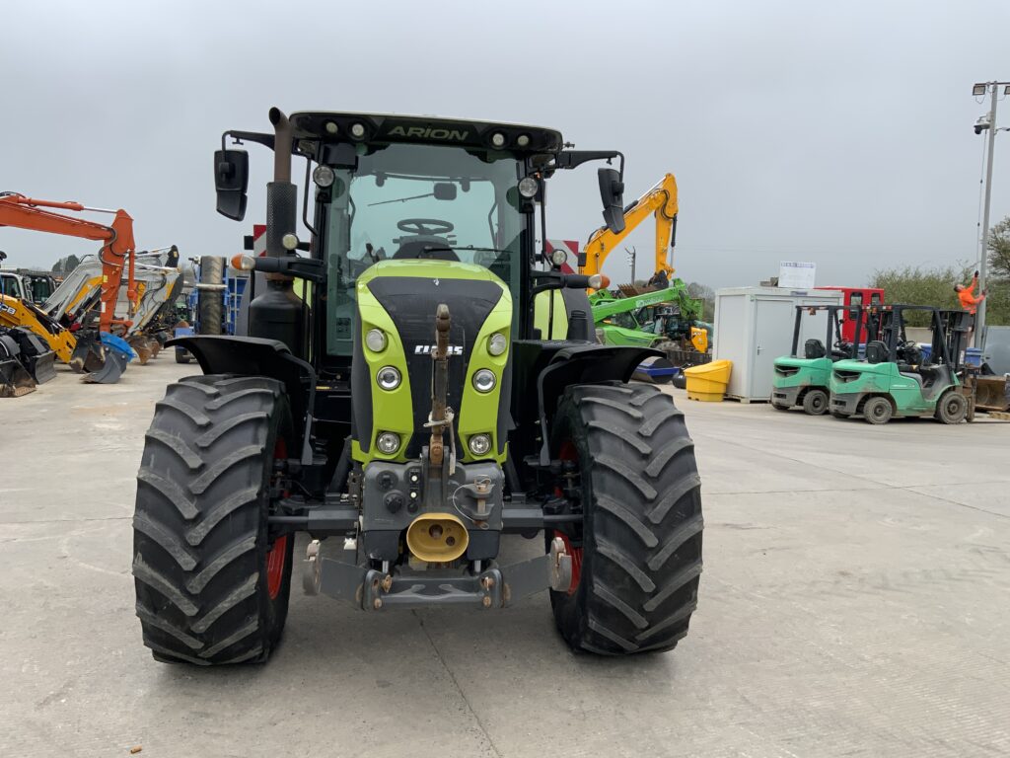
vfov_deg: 48.2
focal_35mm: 29
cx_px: 505
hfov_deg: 61.7
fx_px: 846
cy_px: 379
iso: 16
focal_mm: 3
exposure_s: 1/749
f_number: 1.8
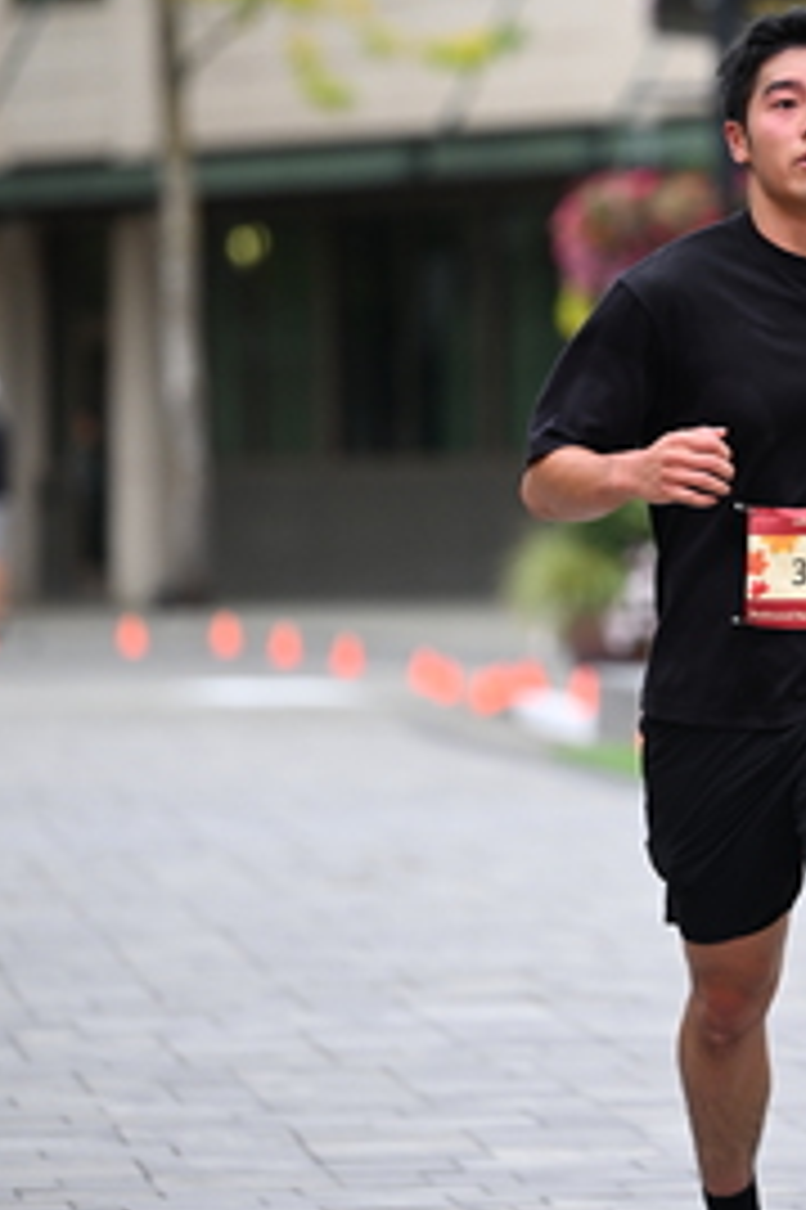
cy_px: 346
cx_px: 786
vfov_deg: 6.7
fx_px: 10323
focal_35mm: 307
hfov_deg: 4.5
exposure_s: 1/2000
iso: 640
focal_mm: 150
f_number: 2.8
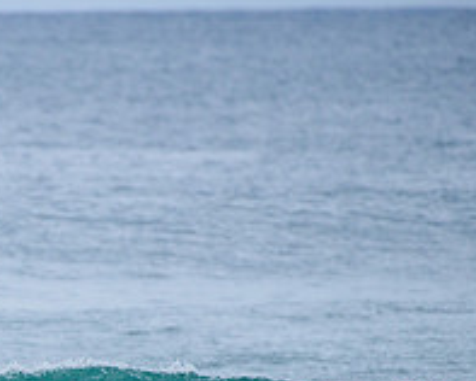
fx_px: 19446
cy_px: 438
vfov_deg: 1.1
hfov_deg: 1.4
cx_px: -167
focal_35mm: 1379
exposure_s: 1/2000
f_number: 5.6
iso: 320
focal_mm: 500
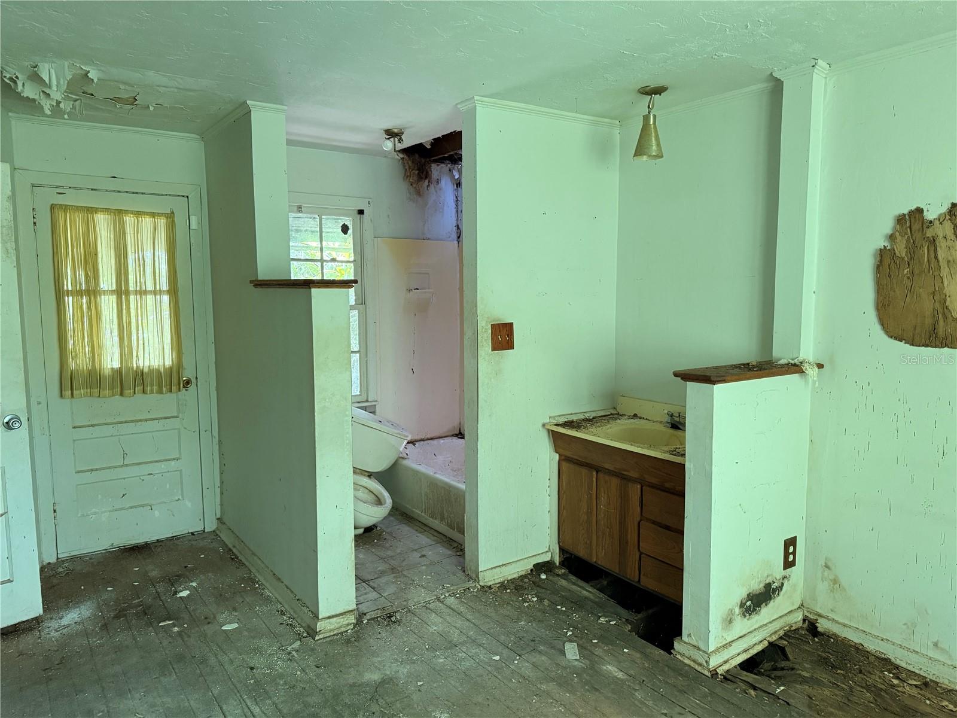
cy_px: 359
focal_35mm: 24
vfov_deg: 56.8
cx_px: 478
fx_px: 664
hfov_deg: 71.6
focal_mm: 6.76
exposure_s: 1/60
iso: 500
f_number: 1.78
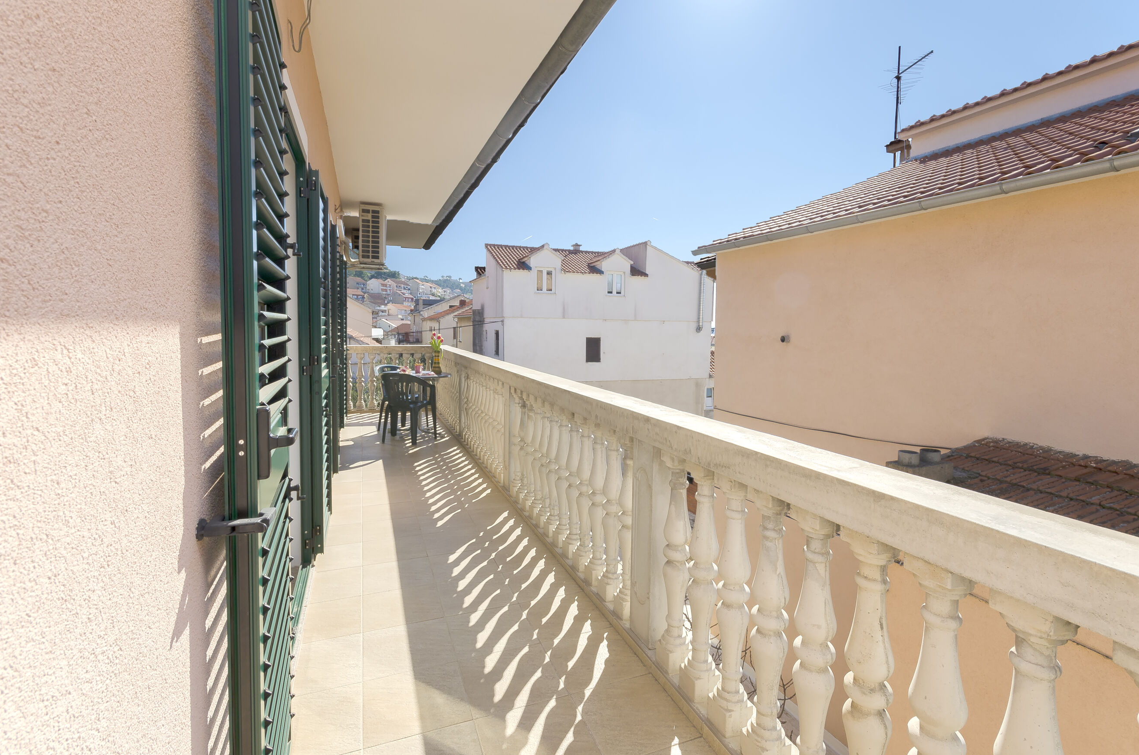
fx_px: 505
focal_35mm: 16
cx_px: 568
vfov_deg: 73.5
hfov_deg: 96.8
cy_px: 384
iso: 100
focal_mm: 10
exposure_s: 1/200
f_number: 10
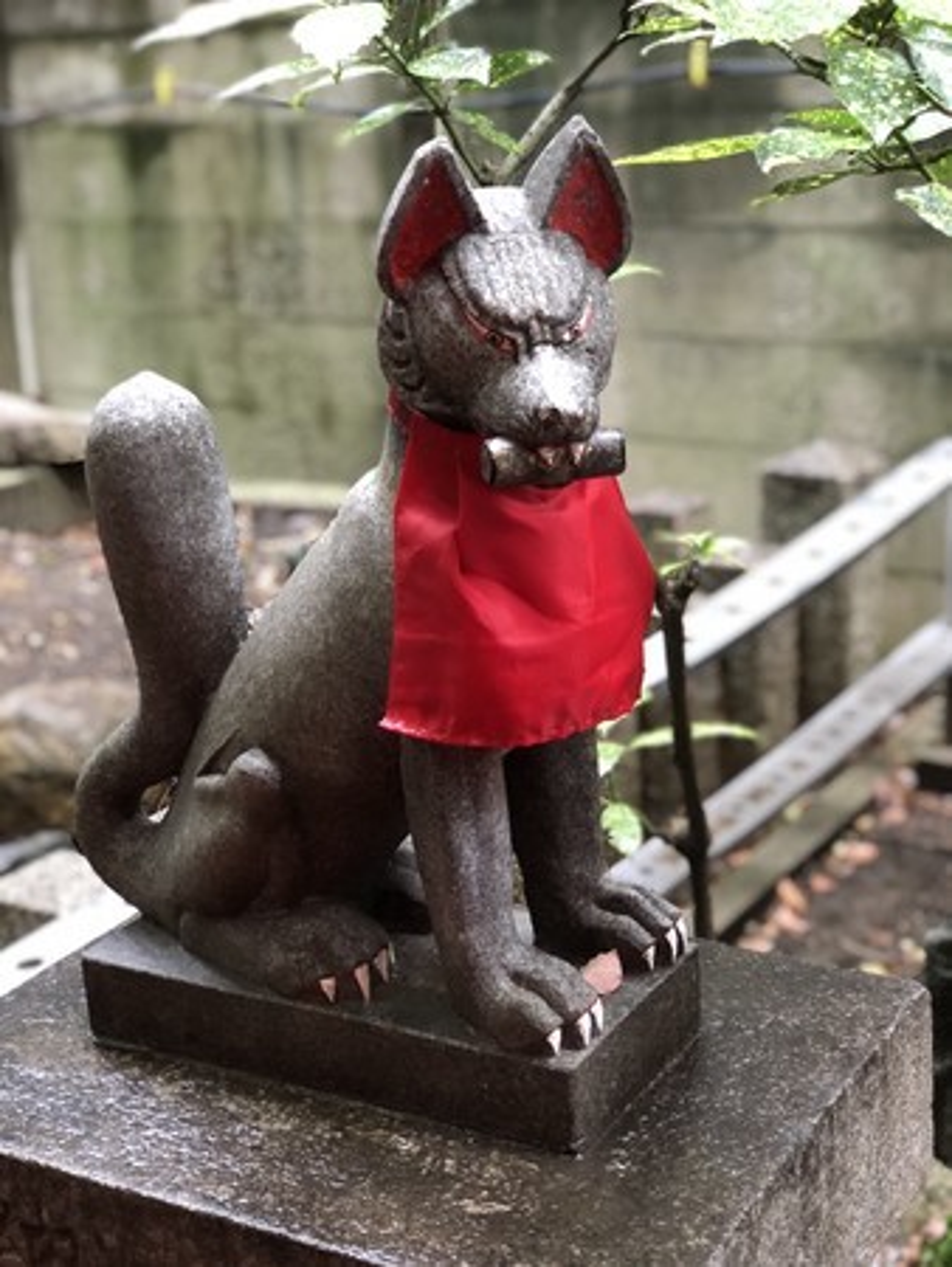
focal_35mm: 57
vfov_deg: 33.8
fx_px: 2088
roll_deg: +3.2
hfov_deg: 25.7
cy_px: 634
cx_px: 476
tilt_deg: -16.3
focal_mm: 6.6
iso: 400
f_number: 2.8
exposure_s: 1/60
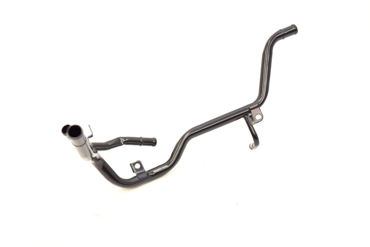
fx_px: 478
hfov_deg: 42.3
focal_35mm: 46
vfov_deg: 29.0
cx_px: 185
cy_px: 124
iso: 400
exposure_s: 1/125
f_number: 5.6
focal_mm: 31
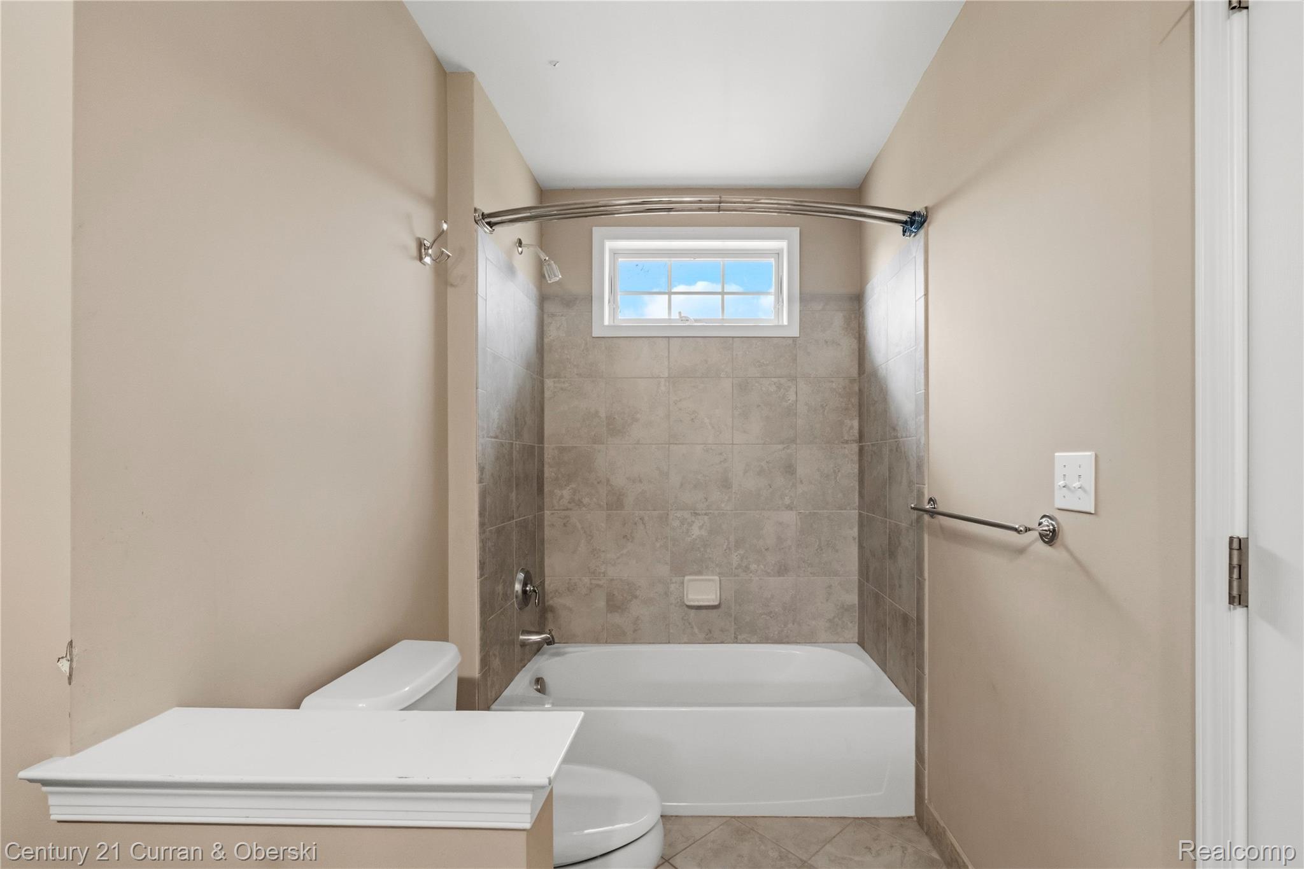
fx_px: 543
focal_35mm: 15
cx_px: 652
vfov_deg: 77.3
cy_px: 434
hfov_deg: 100.4
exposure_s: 1/2
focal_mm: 10
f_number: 8
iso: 1250
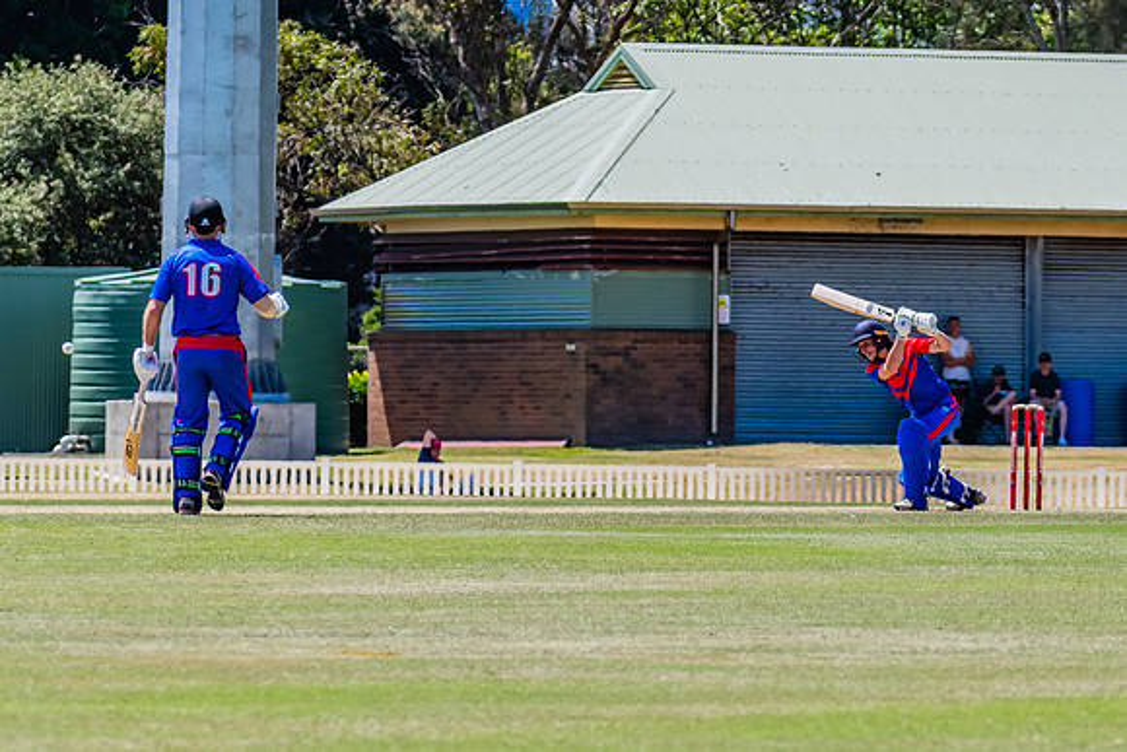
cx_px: 912
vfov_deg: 3.5
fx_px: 12180
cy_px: 365
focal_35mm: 389
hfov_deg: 5.3
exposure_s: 1/2000
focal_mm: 240
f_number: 7.1
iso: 640
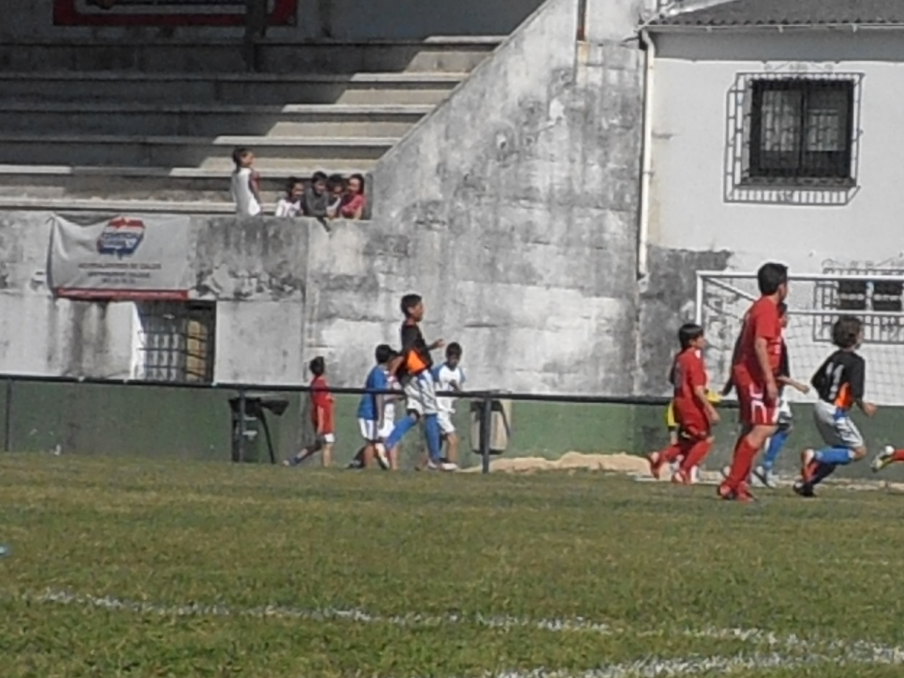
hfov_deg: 8.6
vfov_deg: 6.5
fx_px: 6007
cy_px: 535
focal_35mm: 230
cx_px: 729
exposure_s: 1/640
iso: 400
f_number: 15
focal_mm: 24.39
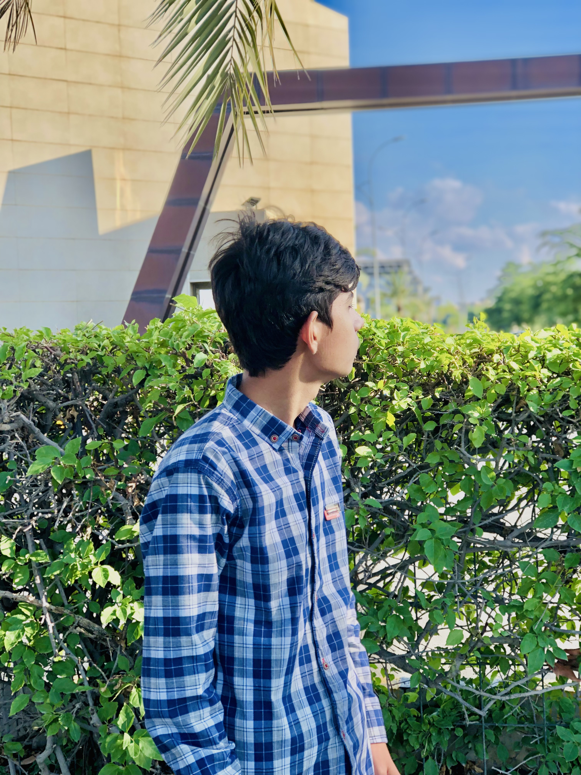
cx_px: 290
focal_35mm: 57
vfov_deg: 33.8
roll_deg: +2.2
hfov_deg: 25.7
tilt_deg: -1.4
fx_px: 1276
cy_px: 388
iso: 20
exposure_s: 1/410
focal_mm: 6.6
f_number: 2.8
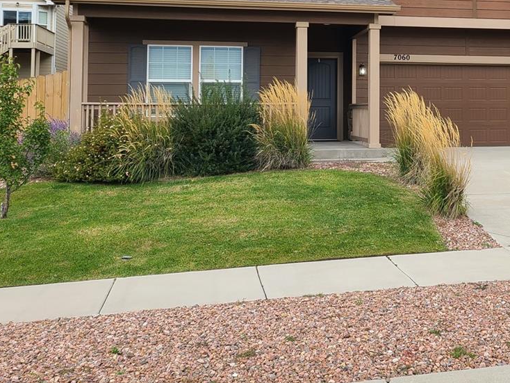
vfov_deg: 27.9
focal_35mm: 51
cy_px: 72
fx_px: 752
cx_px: 404
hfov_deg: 36.3
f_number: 1.8
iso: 40
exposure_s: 1/681
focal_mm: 5.4
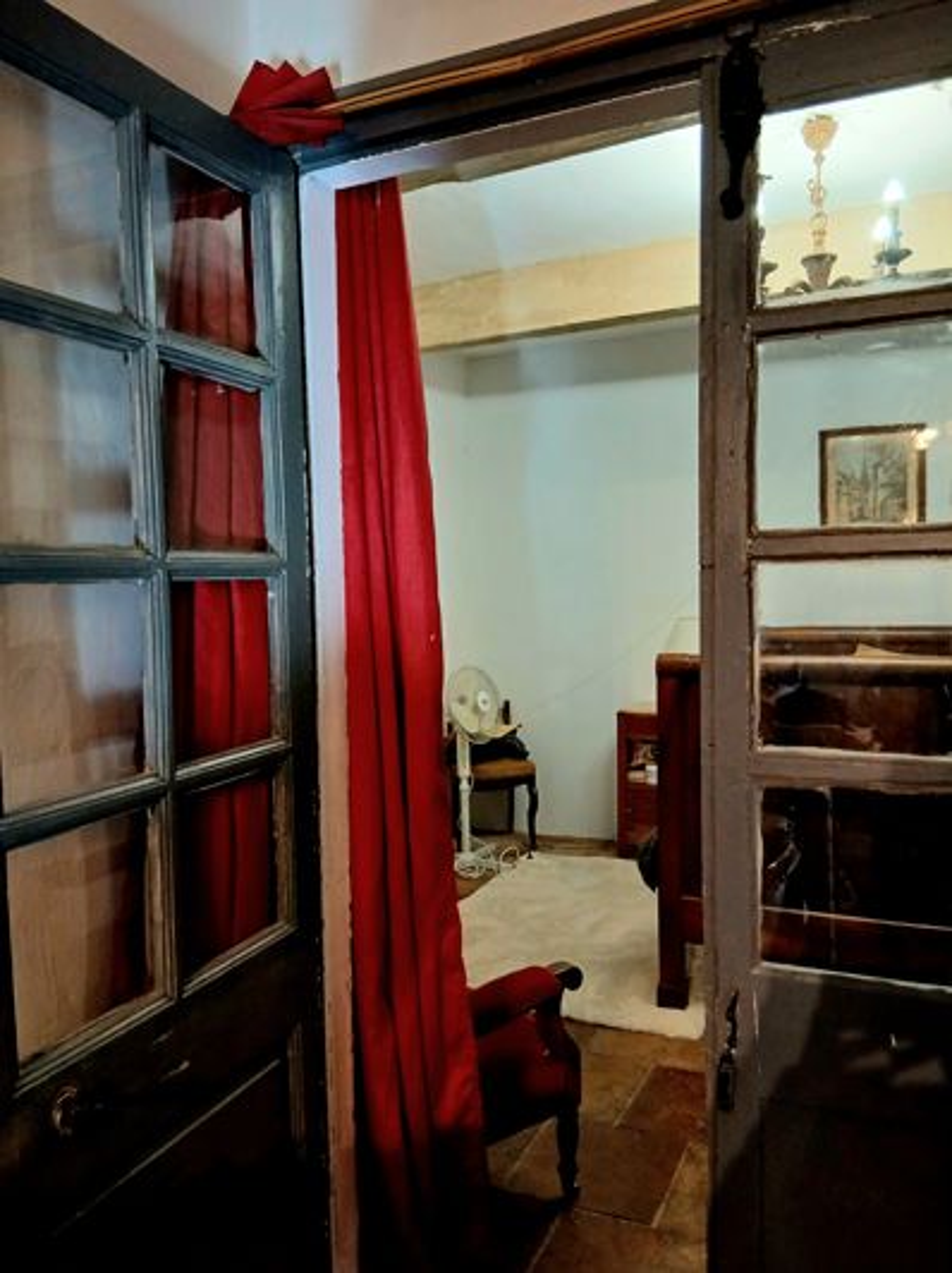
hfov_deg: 53.0
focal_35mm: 26
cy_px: 636
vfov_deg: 67.4
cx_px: 476
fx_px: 955
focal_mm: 3.98
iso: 250
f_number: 1.8
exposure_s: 1/33.3
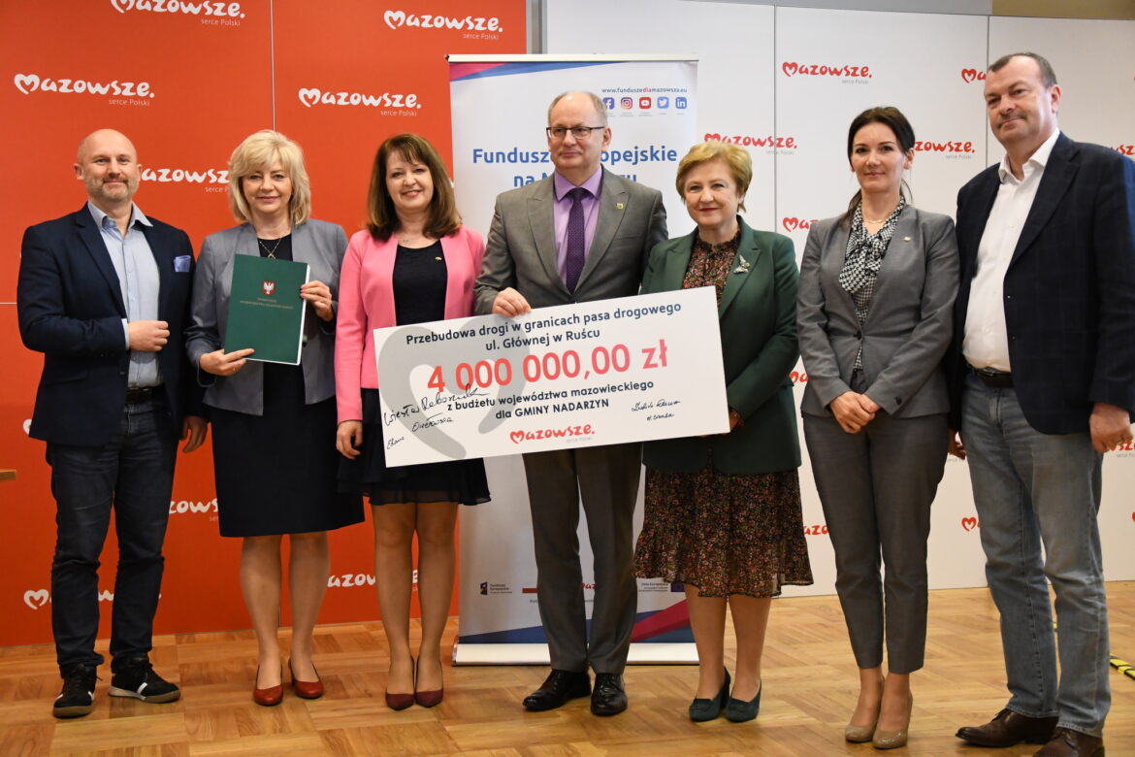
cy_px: 378
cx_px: 568
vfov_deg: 28.1
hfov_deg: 41.1
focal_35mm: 48
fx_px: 1513
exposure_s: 1/320
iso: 4000
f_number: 4.2
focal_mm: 32
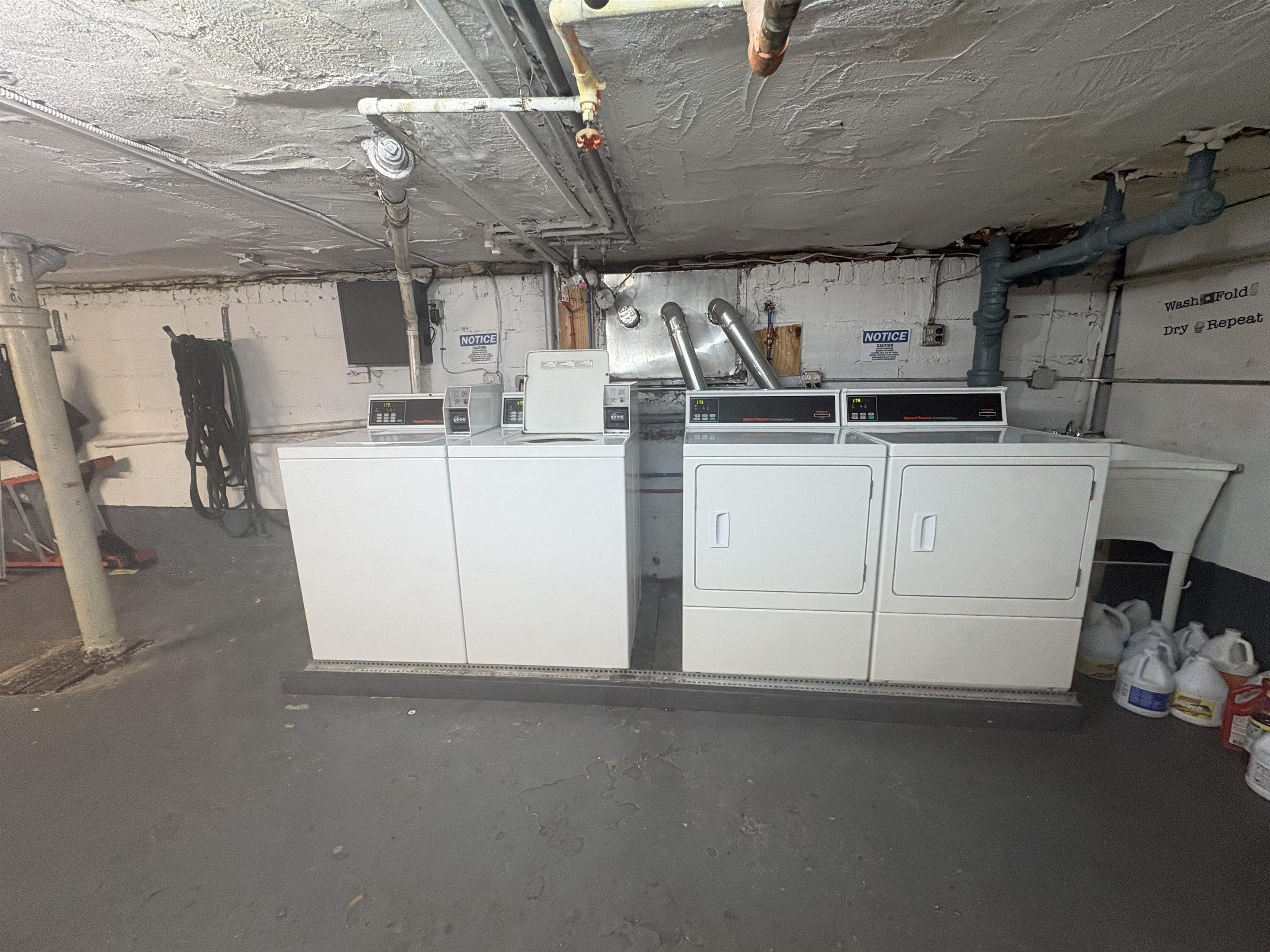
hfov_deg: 102.1
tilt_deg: -11.8
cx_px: 635
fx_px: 514
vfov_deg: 85.7
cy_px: 476
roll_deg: +1.0
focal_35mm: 14
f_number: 2.2
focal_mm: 2.22
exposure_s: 1/60
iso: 200
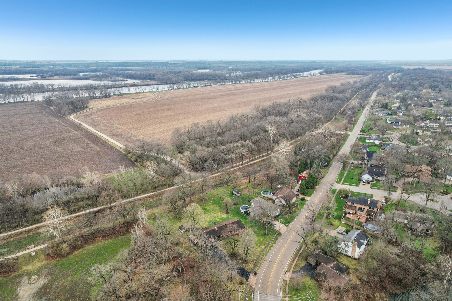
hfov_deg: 78.6
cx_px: 226
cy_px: 150
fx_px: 276
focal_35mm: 22
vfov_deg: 57.2
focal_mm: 8.4
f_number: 2.8
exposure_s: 1/50
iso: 100
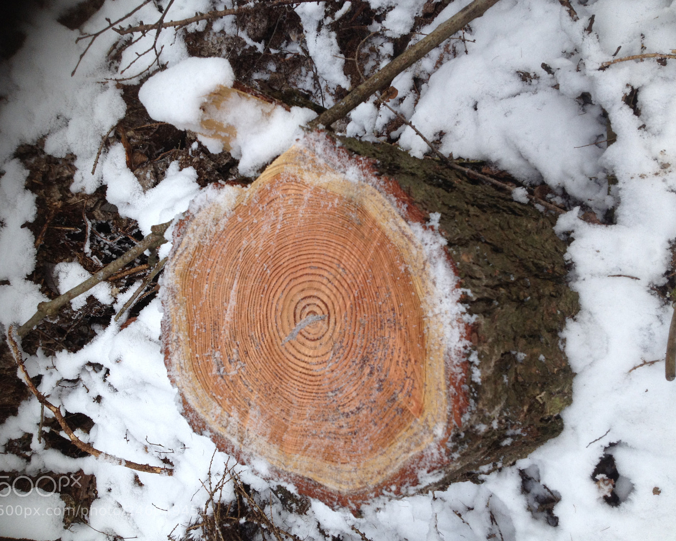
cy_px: 272
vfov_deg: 40.1
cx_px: 334
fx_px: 740
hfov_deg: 49.1
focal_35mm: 37
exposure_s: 1/354
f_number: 2.4
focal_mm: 4.28
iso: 50
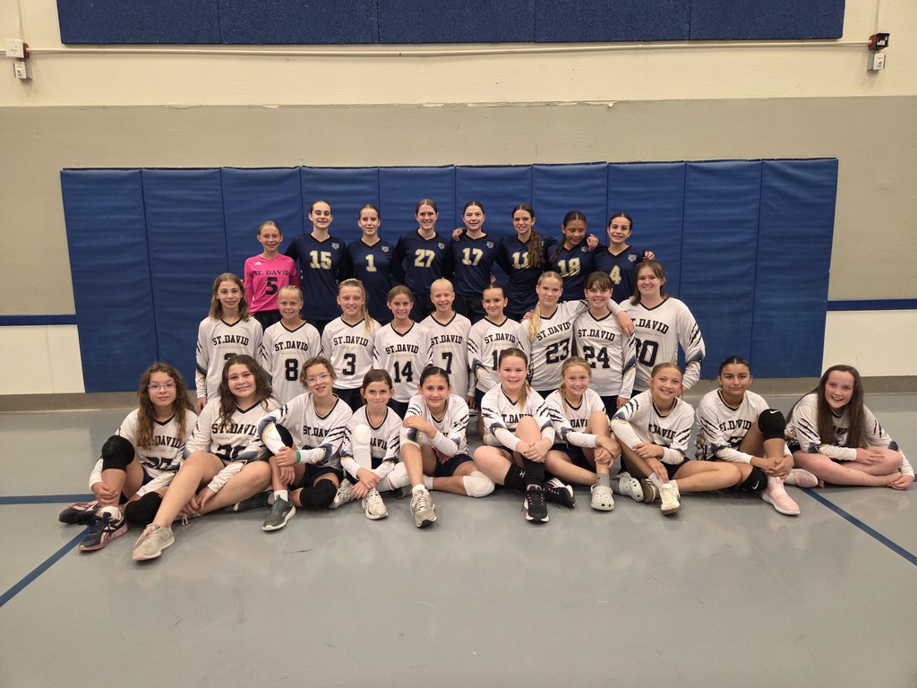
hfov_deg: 73.9
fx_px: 609
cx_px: 458
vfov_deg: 58.9
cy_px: 344
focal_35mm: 23
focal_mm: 5.4
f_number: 1.8
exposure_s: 1/120
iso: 500
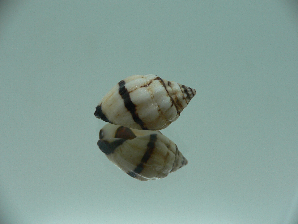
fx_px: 301
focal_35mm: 35
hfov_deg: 52.6
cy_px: 112
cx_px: 149
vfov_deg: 40.7
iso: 80
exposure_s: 1/60
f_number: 2.8
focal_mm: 4.6
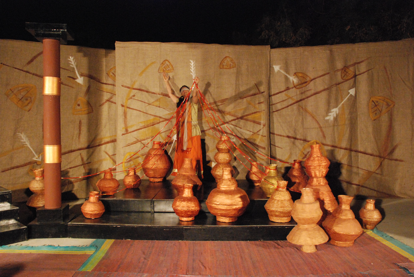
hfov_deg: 61.9
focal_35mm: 30
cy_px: 138
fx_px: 345
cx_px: 207
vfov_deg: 43.7
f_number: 5
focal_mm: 20
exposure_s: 1/60
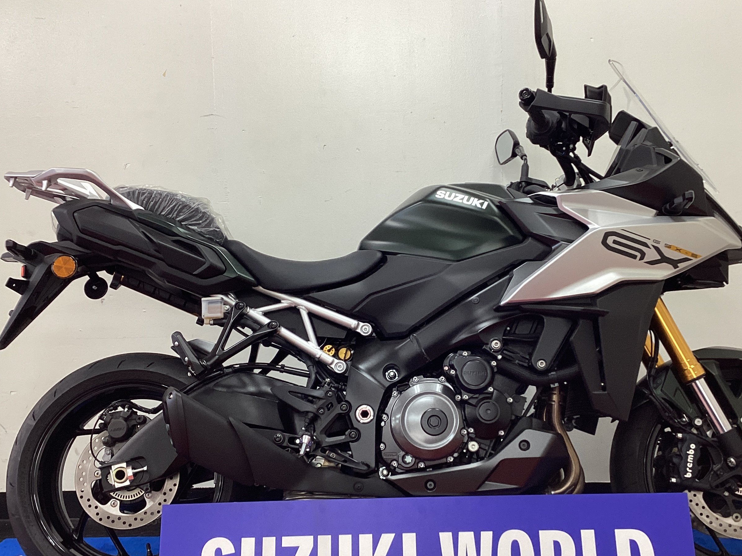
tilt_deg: -6.1
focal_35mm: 42
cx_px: 395
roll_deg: -0.2
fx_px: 900
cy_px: 322
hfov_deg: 44.8
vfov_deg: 34.3
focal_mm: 3.3
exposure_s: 1/50
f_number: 2.4
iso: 64
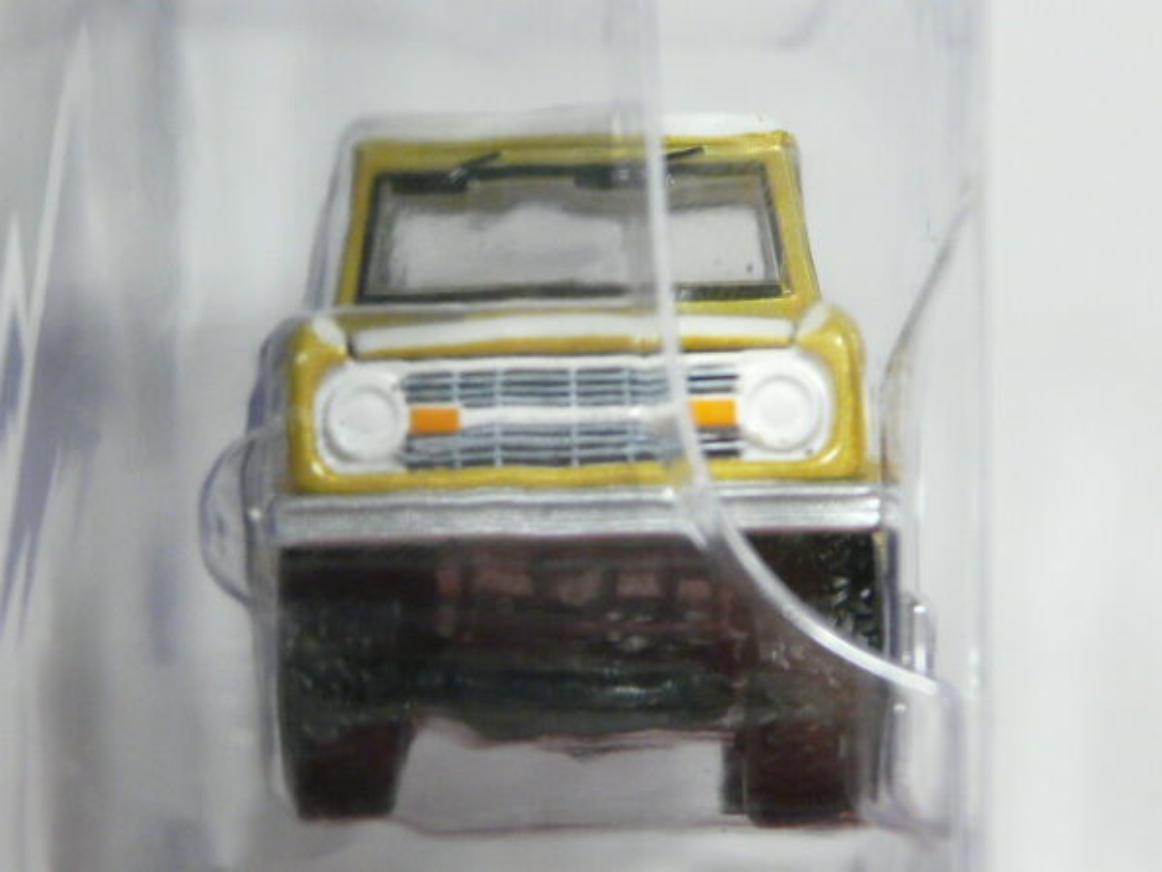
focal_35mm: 186
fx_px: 6244
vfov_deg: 8.0
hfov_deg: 10.6
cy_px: 436
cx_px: 581
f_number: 3.6
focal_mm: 19.2
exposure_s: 1/50
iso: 200
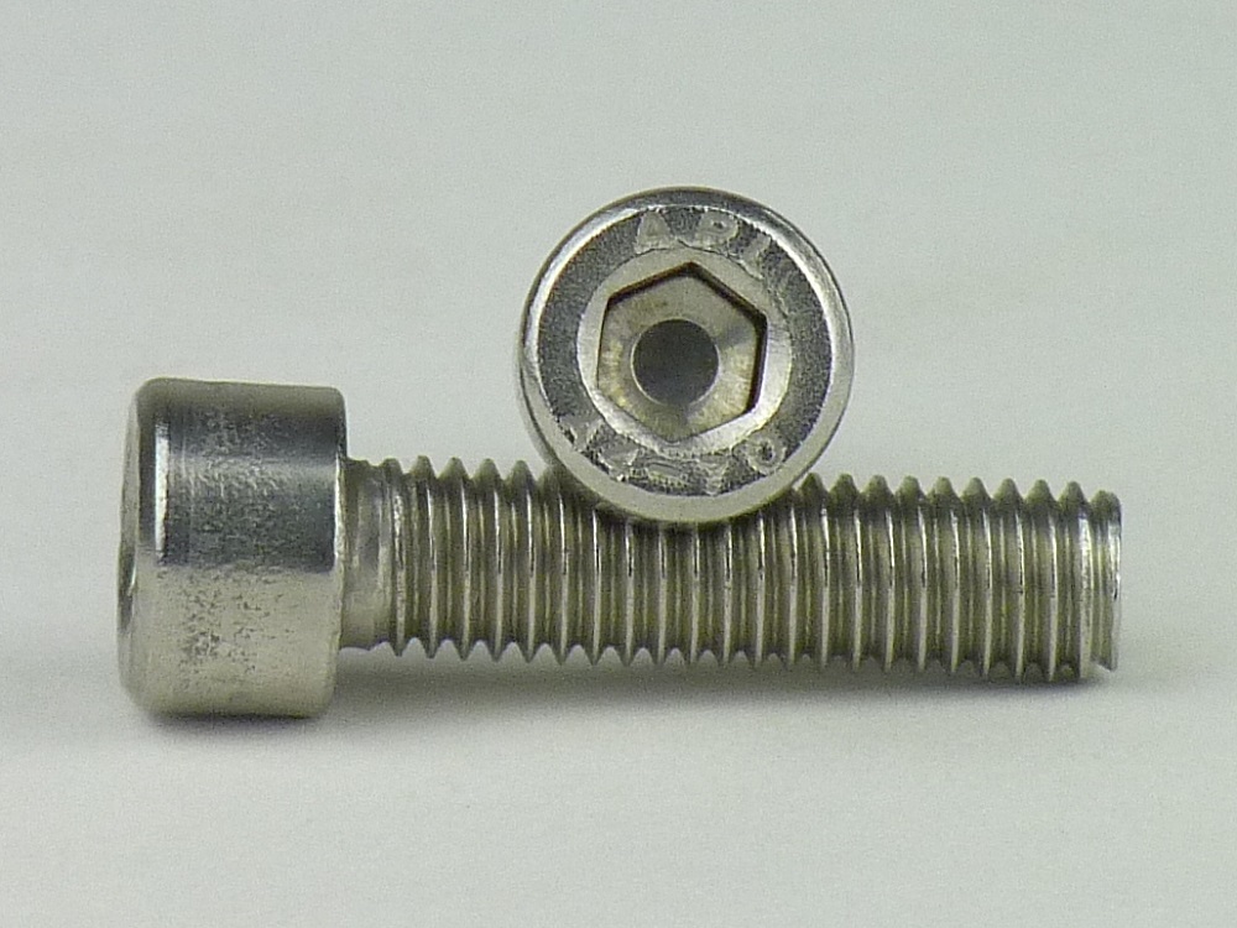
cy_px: 464
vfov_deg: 3.1
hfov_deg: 4.1
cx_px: 618
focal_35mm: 486
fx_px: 17367
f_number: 4.4
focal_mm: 86.4
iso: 160
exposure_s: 1/125
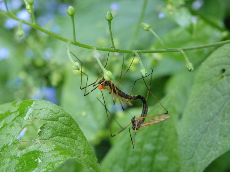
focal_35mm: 66
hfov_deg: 29.4
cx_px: 115
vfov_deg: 22.3
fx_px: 439
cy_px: 86
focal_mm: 11.9
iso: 800
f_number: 4.4
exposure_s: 1/100
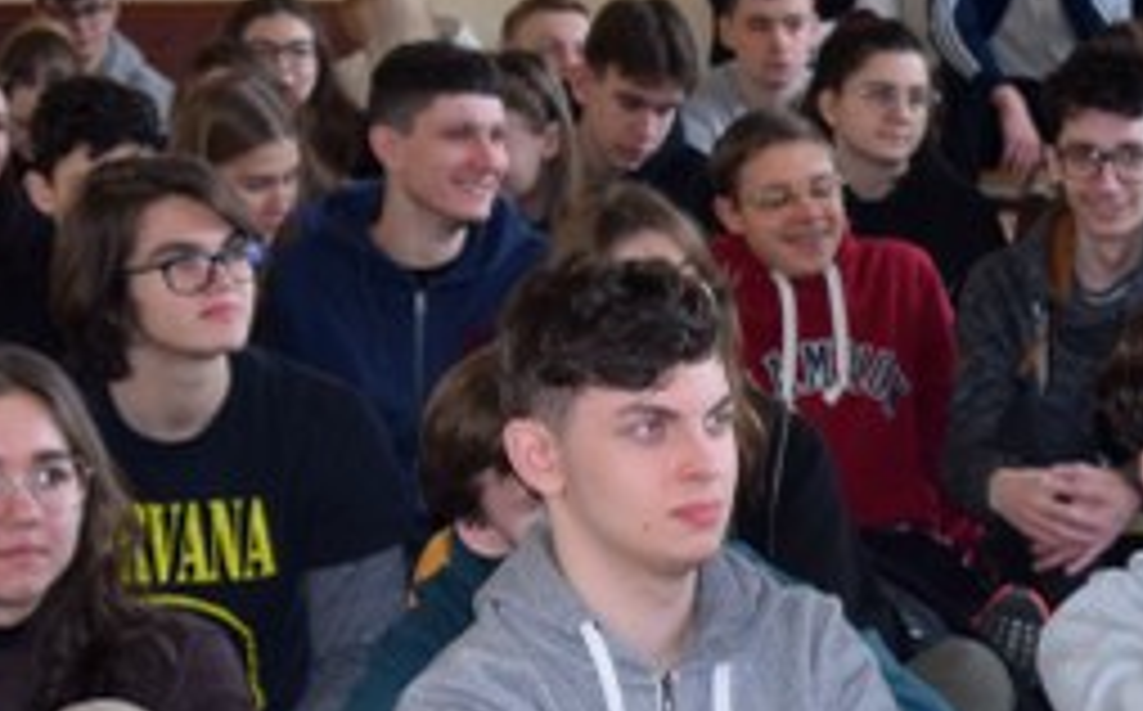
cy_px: 565
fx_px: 6604
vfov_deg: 6.2
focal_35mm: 212
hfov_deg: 9.9
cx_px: 680
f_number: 5.6
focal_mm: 55
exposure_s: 1/60
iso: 800
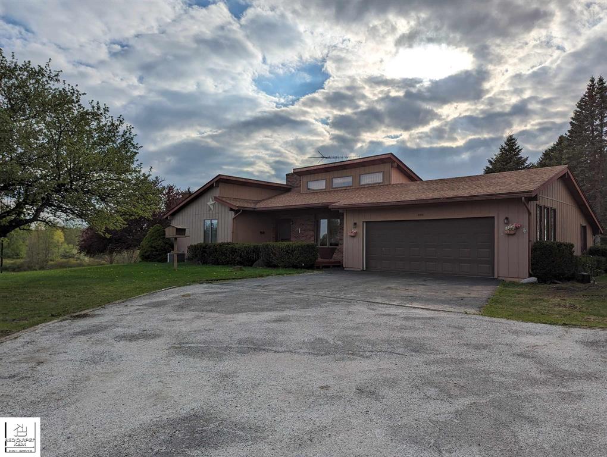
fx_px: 421
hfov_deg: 71.5
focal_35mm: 24
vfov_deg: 56.9
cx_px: 304
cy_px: 228
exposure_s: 1/8696
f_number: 1.85
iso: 40
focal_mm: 6.81
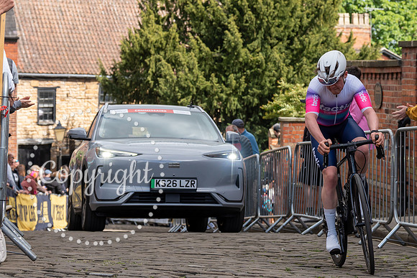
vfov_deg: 11.3
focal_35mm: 121
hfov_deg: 16.8
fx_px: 1399
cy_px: 38
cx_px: 340
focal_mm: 70
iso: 400
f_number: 5
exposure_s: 1/1000
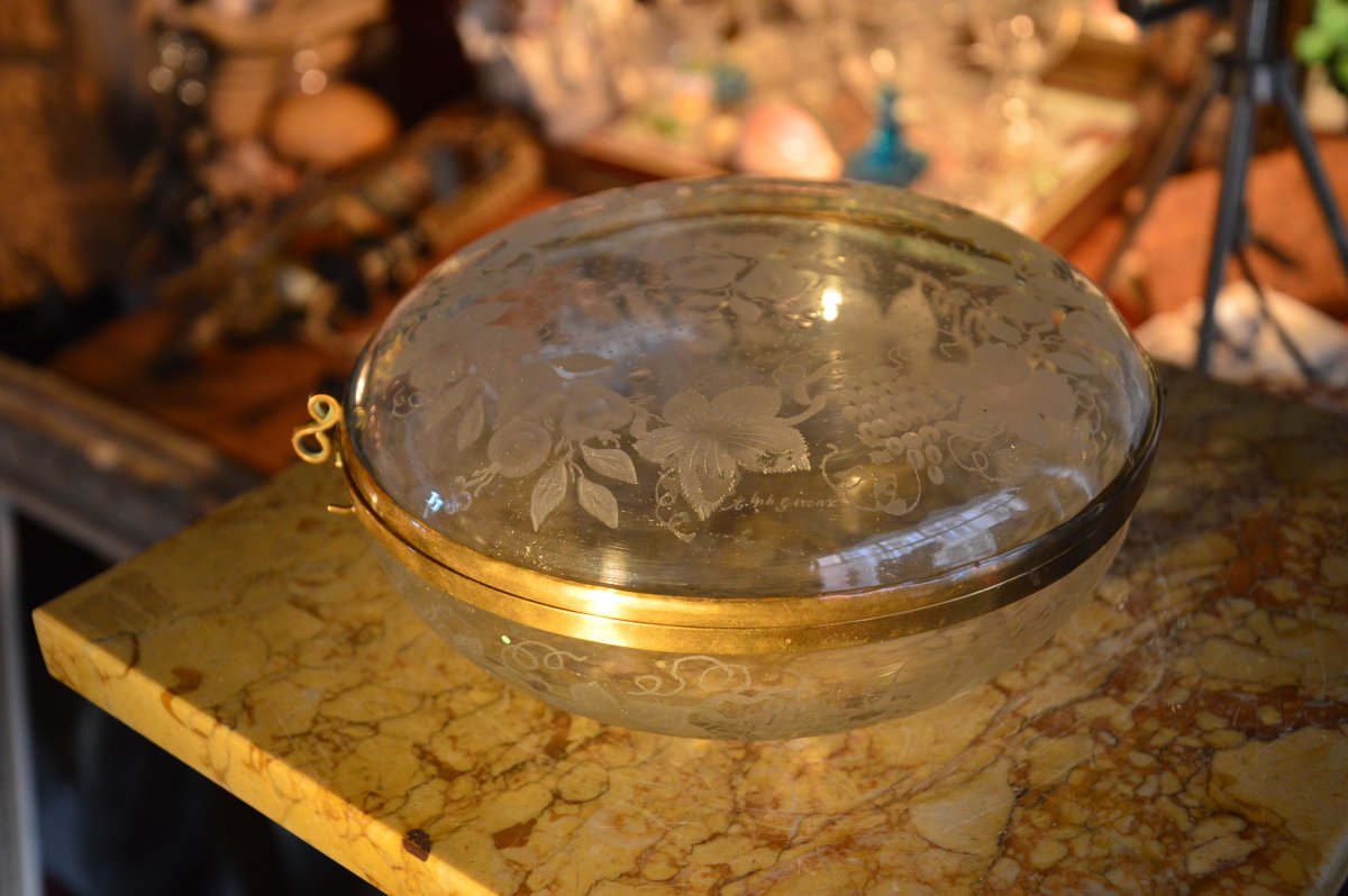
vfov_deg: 28.0
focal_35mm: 48
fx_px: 1796
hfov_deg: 41.1
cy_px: 448
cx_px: 674
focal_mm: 32
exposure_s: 1/50
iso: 800
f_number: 4.2
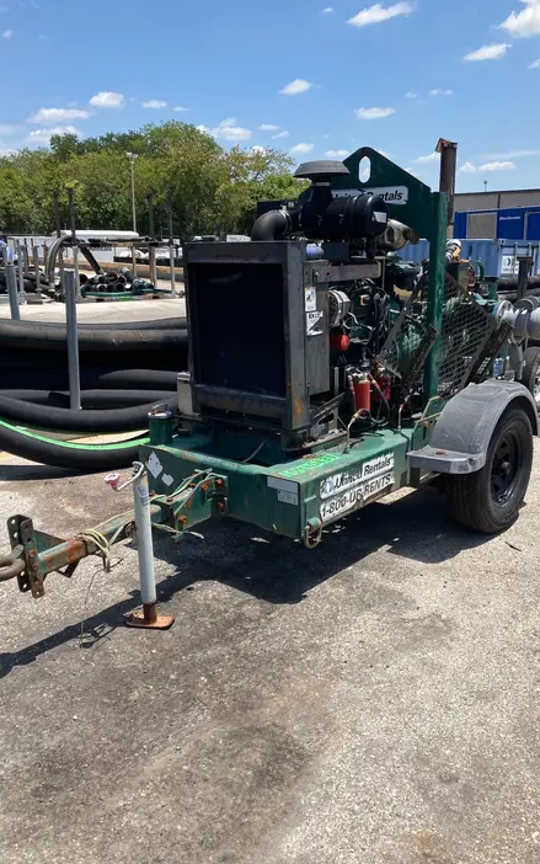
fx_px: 730
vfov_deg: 61.2
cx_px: 305
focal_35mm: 31
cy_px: 441
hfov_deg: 40.5
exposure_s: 1/1736
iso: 32
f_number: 1.8
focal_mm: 3.99
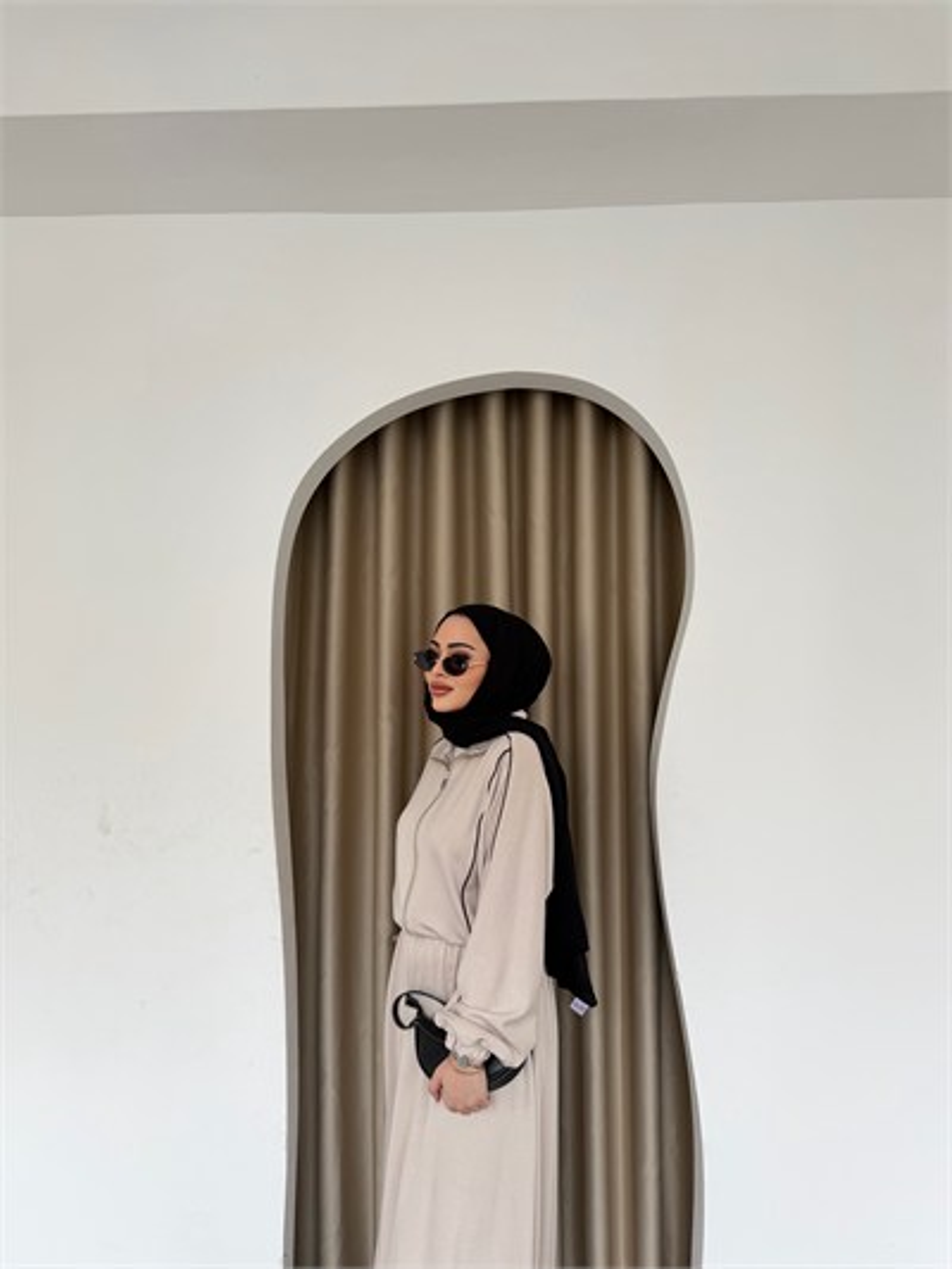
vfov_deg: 71.6
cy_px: 634
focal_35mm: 24
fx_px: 880
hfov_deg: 56.8
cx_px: 476
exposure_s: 1/121
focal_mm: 6.76
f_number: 1.78
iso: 80
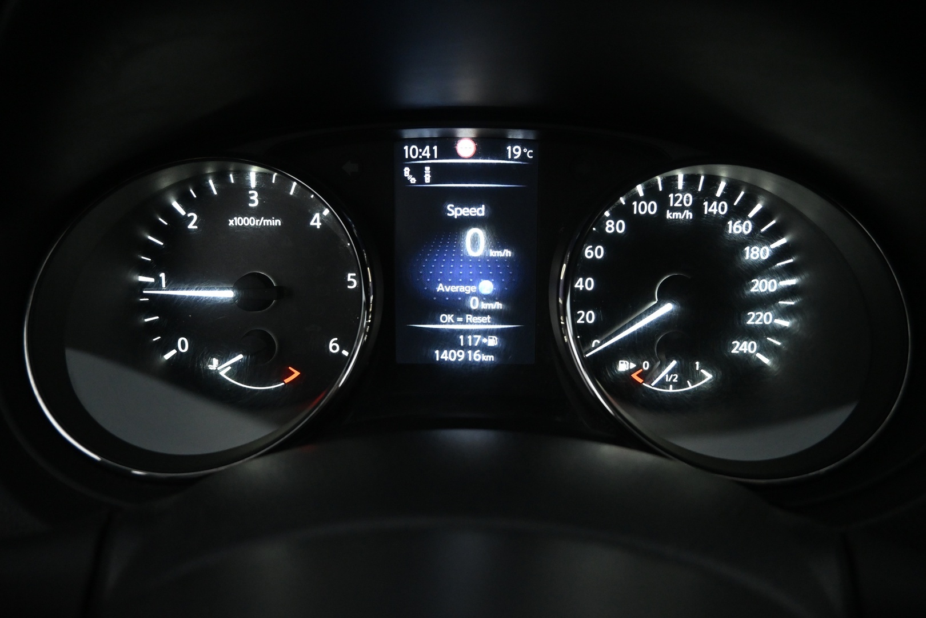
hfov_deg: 73.7
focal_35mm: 24
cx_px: 463
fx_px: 617
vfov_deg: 53.1
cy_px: 309
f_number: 3.5
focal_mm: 16
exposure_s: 1/60
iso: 2500
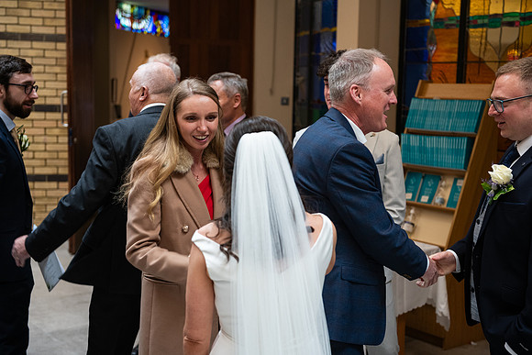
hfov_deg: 36.2
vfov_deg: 24.6
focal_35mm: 55
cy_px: 178
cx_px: 266
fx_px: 813
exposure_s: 1/160
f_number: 3.5
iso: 800
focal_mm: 55
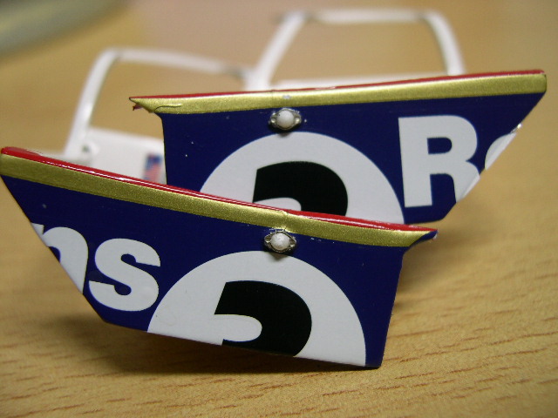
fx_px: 613
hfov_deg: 49.0
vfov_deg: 37.7
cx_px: 279
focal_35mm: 38
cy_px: 209
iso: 100
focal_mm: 8
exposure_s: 1/9.3
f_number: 2.8
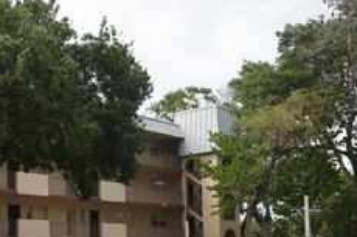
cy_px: 232
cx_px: 64
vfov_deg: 20.9
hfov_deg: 31.0
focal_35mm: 63
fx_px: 624
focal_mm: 29
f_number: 6.3
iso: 100
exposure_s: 1/160
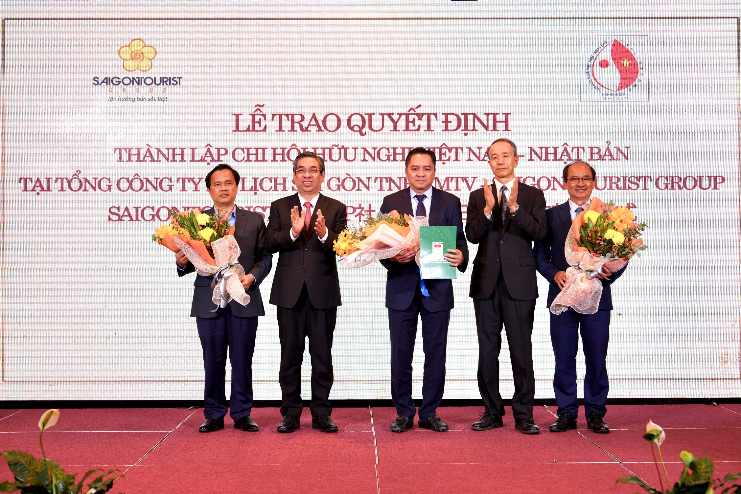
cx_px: 370
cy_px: 247
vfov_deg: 24.6
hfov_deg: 36.2
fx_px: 1132
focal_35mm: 55
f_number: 3.5
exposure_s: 1/100
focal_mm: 55
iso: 160
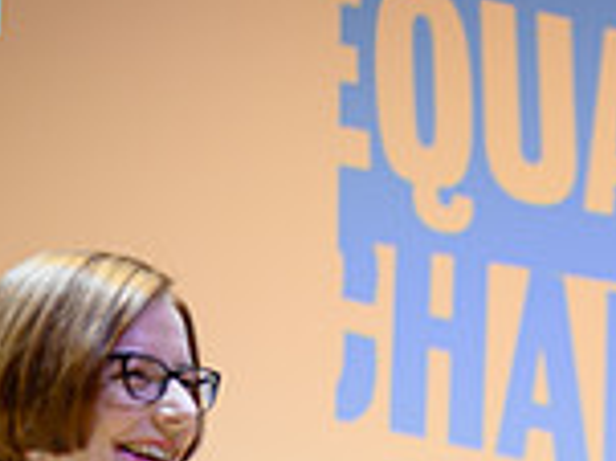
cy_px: 665
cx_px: 783
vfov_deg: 7.9
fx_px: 3290
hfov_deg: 10.5
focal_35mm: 185
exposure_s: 1/320
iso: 560
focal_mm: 50
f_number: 1.8
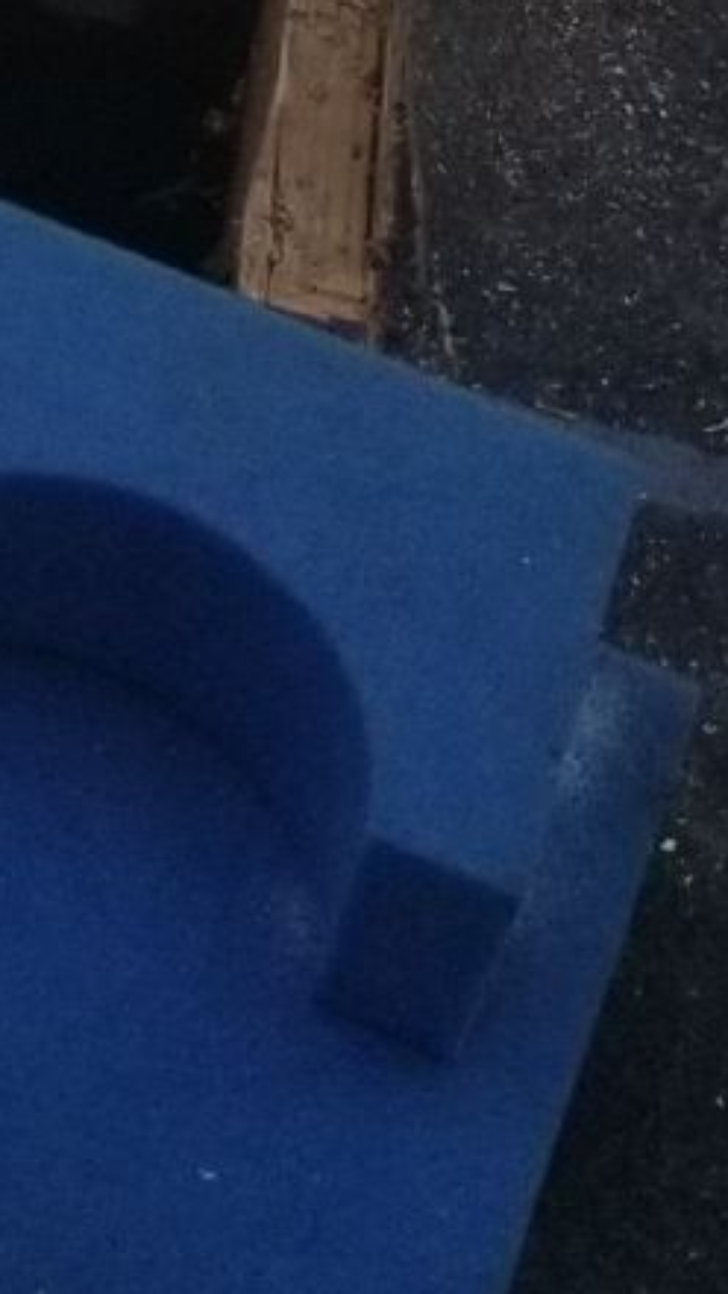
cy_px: -1001
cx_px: -646
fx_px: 6350
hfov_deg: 6.4
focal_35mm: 185
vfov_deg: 10.9
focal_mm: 4.25
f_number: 1.7
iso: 50
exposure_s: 1/1152
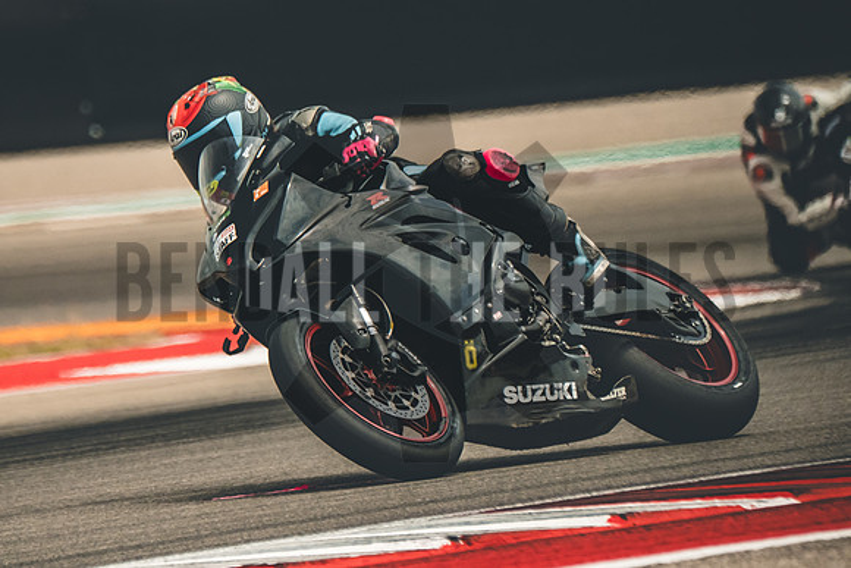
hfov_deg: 2.7
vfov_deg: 1.8
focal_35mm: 773
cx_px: 303
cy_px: 281
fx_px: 18280
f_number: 5.6
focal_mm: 400
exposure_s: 1/2500
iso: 1000
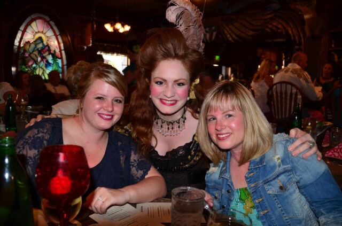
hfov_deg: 67.5
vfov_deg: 47.7
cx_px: 171
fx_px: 256
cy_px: 113
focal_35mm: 27
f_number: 3.5
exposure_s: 1/60
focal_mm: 18
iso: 200
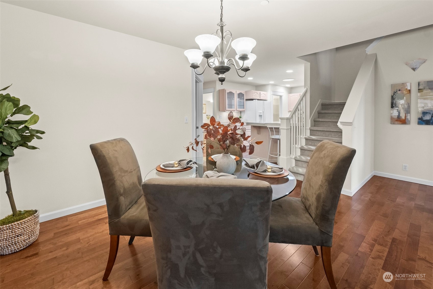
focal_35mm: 14
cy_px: 144
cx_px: 216
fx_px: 168
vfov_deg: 81.2
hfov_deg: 104.3
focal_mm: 14
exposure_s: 1/10
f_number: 8
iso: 3200
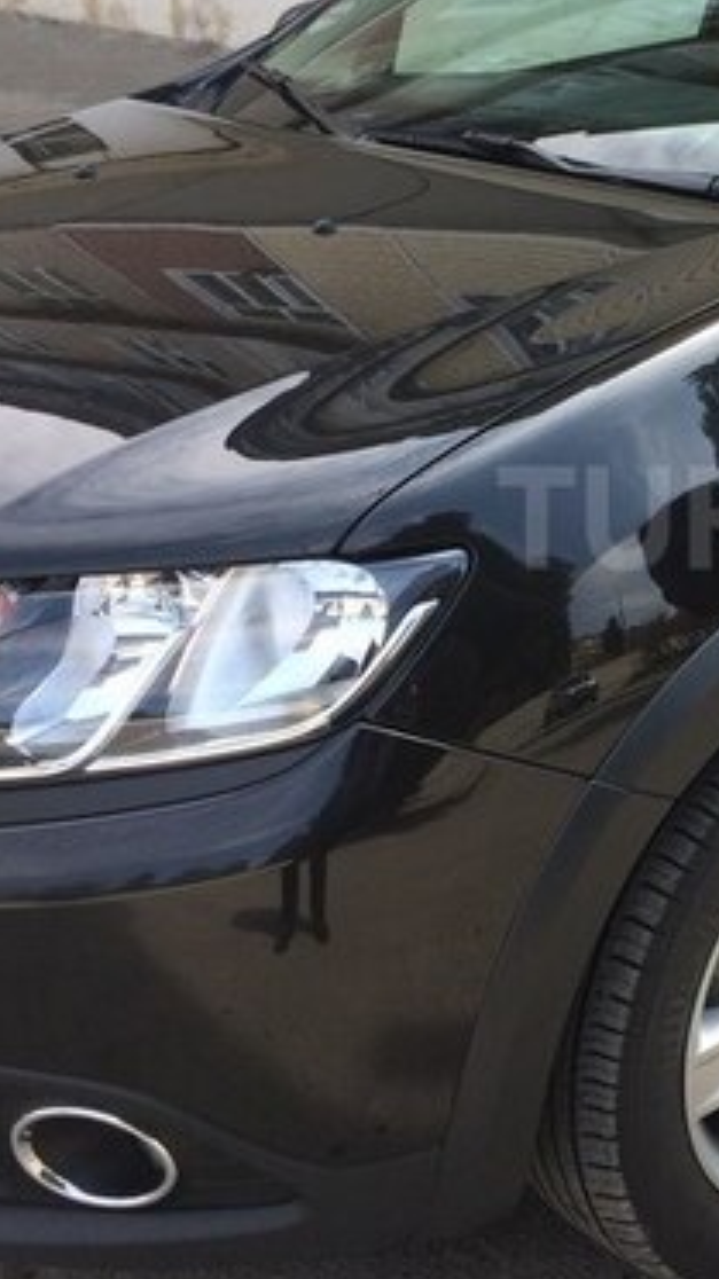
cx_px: 850
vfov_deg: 37.1
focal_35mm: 56
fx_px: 1900
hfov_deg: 20.2
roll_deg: -1.3
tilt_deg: -20.0
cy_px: 517
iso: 32
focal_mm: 4.15
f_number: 2.2
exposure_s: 1/622
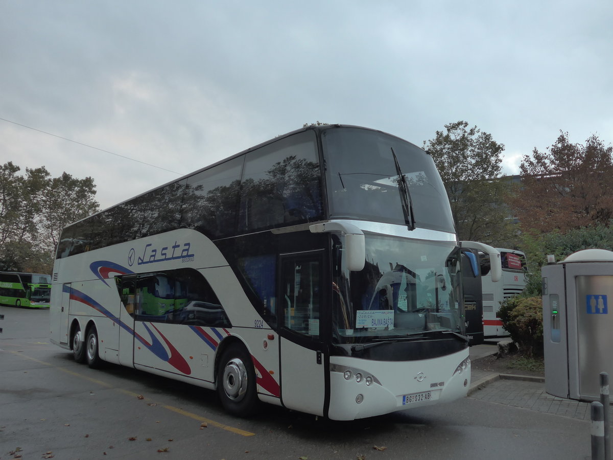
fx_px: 514
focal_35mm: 29
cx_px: 306
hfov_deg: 61.7
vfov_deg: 48.2
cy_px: 230
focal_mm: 6
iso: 160
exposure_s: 1/100
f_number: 2
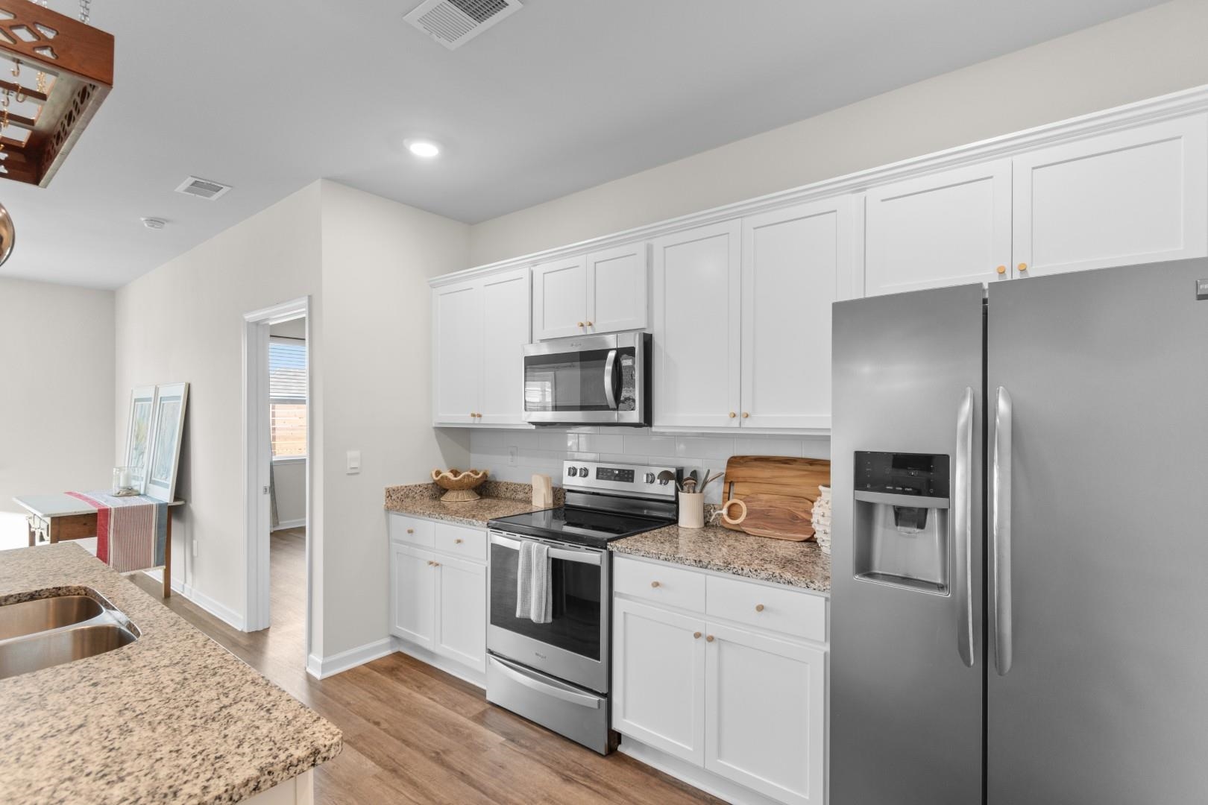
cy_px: 402
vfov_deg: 73.7
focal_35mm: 16
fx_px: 537
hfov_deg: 96.7
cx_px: 604
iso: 100
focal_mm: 11
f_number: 4.8
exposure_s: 1/3
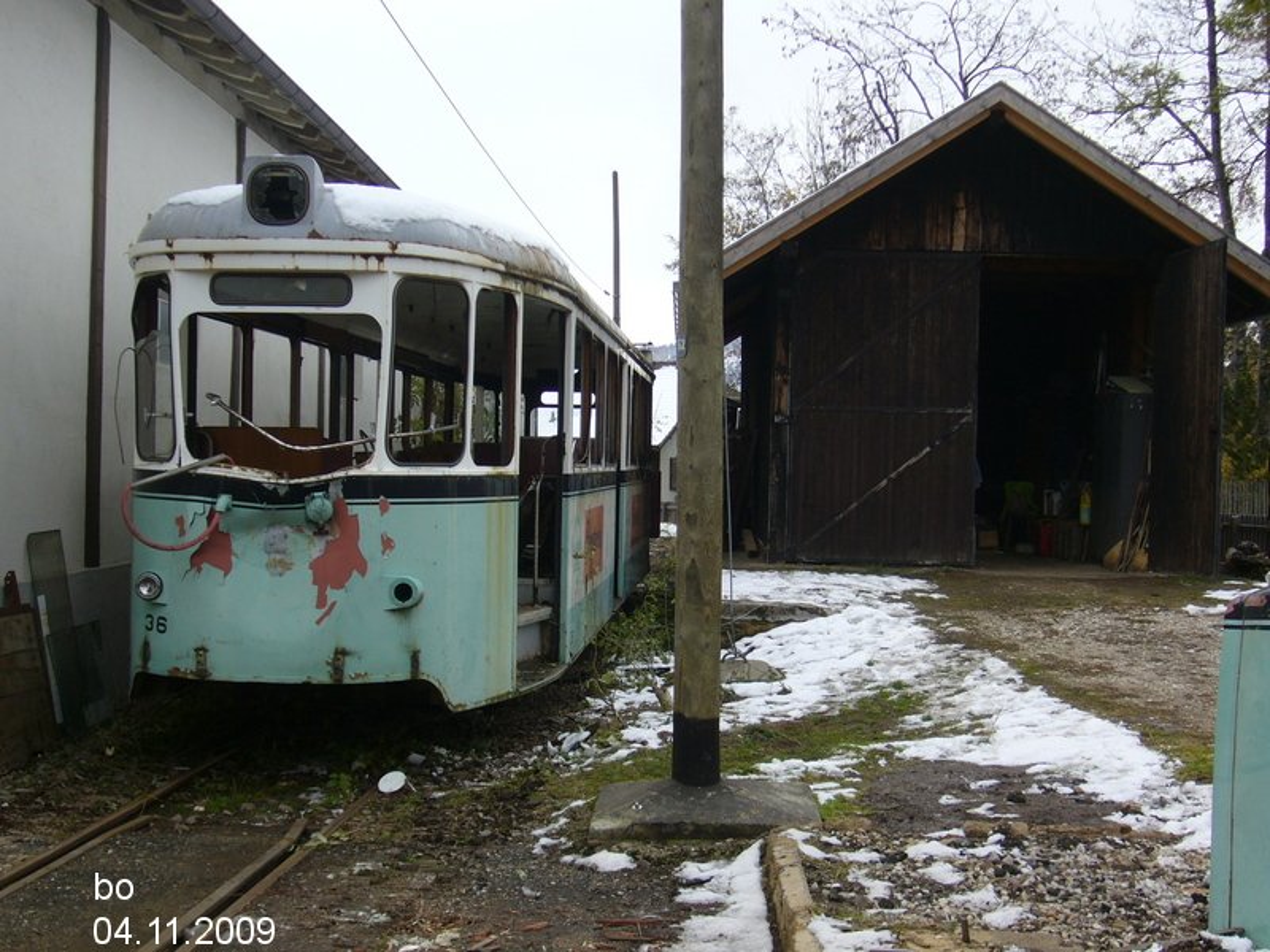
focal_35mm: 50
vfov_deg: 29.1
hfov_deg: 38.2
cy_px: 476
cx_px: 635
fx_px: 1834
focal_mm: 8.3
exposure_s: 1/40
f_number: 3.3
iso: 80
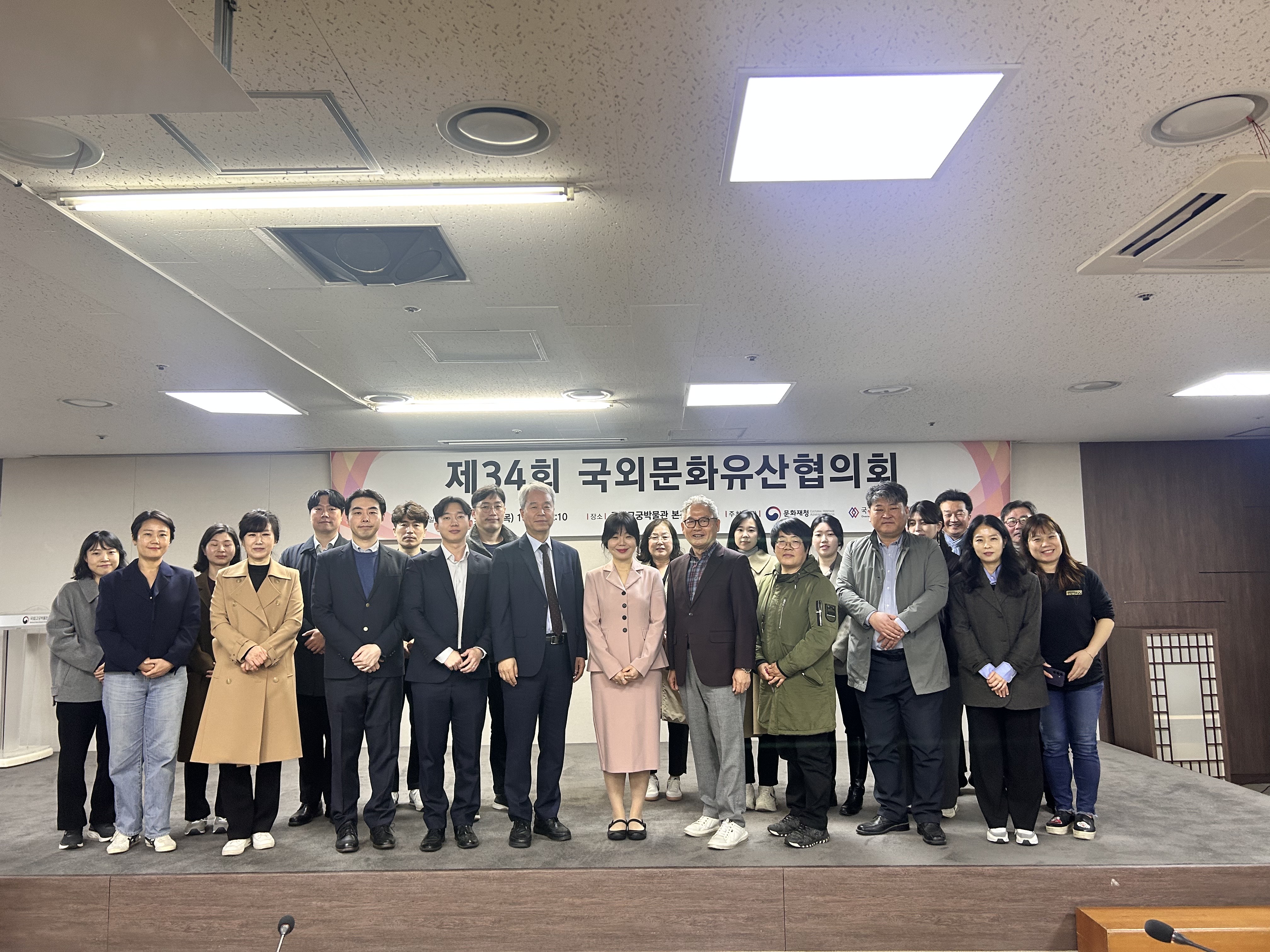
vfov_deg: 53.1
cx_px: 635
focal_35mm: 26
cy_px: 476
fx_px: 954
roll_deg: +1.2
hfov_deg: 67.3
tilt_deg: +7.6
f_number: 1.5
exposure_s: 1/60
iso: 125
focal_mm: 5.7
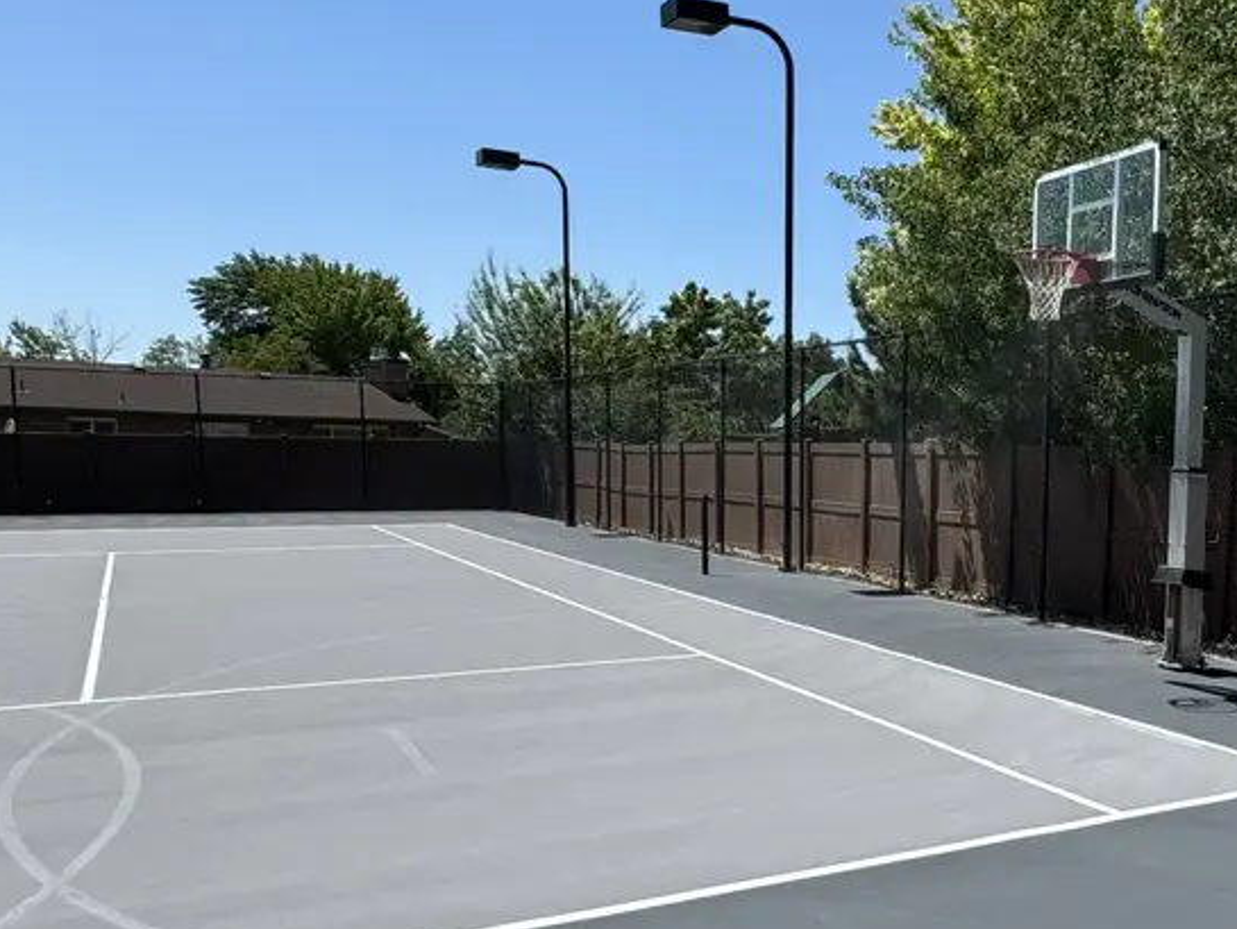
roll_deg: -0.7
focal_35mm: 37
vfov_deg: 38.2
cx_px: 1042
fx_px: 1322
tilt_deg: -7.3
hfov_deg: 46.6
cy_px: 625
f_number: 2.2
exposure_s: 1/1880
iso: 50
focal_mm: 2.22
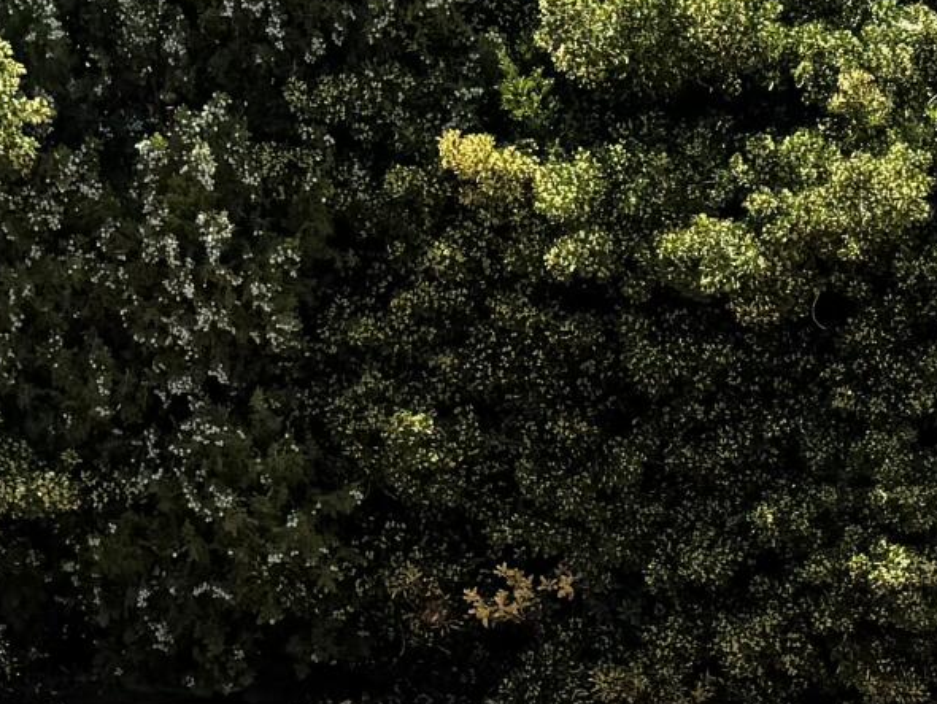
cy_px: 645
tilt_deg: -3.8
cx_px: 839
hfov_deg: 15.9
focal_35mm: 122
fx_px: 3304
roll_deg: -0.8
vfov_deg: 12.1
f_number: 1.78
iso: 80
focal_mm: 6.76
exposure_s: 1/4049
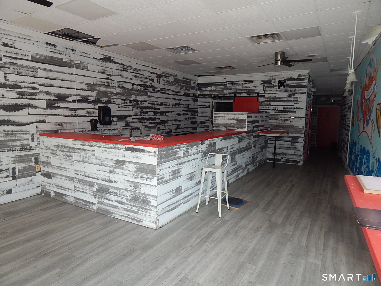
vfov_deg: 58.9
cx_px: 190
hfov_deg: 73.9
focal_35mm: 23
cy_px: 143
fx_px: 253
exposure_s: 1/160
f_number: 3
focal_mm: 4
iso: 125
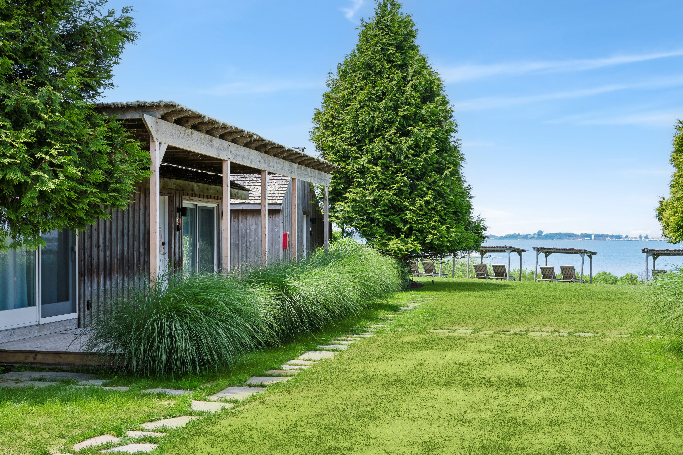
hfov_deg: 41.9
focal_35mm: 47
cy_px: 228
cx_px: 342
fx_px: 891
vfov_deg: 28.6
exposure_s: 1/320
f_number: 6.3
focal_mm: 47
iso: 100
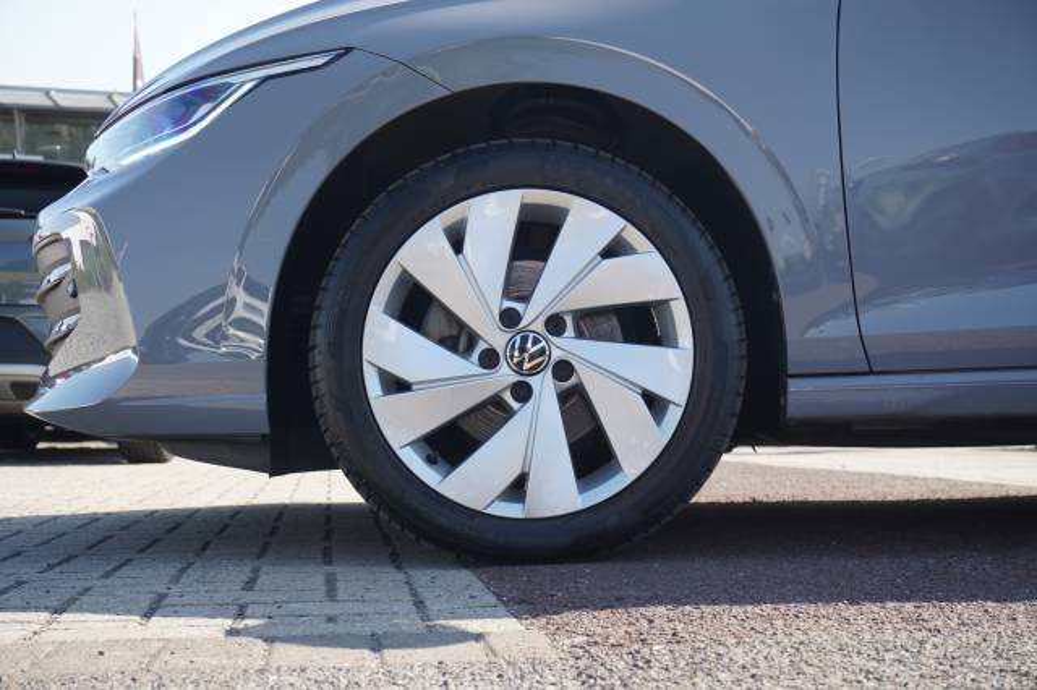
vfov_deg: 27.2
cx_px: 518
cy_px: 345
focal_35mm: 50
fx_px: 1425
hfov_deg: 40.0
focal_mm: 33
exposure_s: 1/80
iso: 100
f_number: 5.6
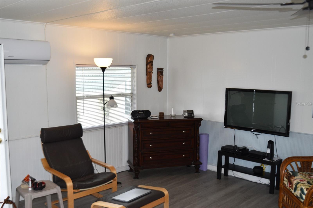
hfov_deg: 53.1
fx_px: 313
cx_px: 156
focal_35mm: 36
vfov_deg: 36.9
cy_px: 104
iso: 800
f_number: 5.6
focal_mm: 24
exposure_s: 1/125
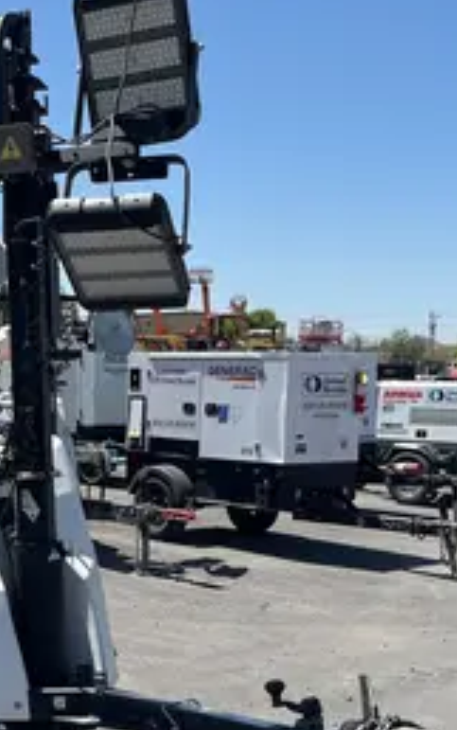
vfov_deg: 34.1
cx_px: 125
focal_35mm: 59
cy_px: 504
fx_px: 1174
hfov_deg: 21.9
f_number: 1.6
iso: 50
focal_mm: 5.1
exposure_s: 1/4016
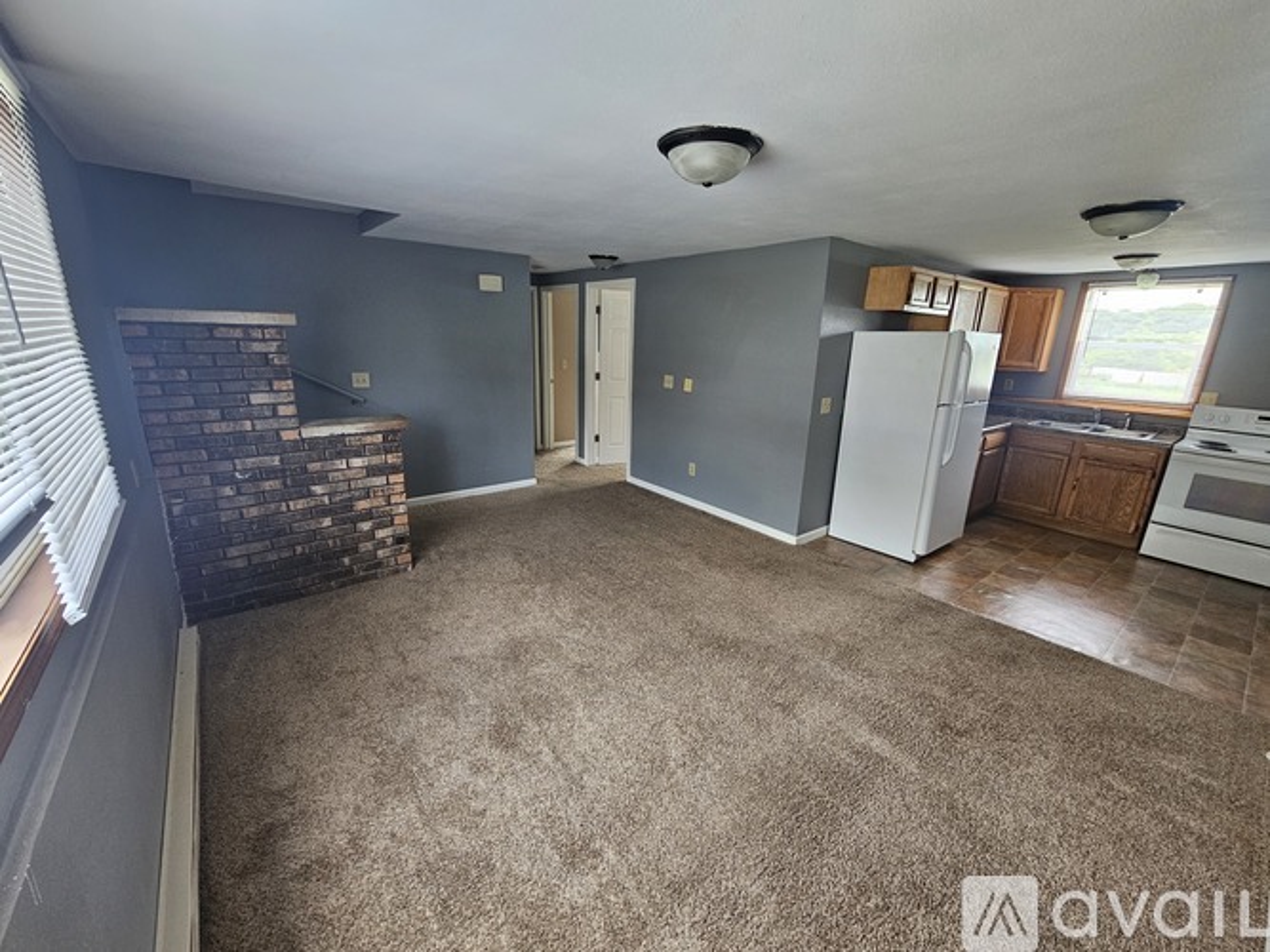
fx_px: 477
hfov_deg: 106.2
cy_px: 476
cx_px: 635
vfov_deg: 89.9
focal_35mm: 13
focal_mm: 2.2
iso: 250
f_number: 2.2
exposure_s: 1/77.4
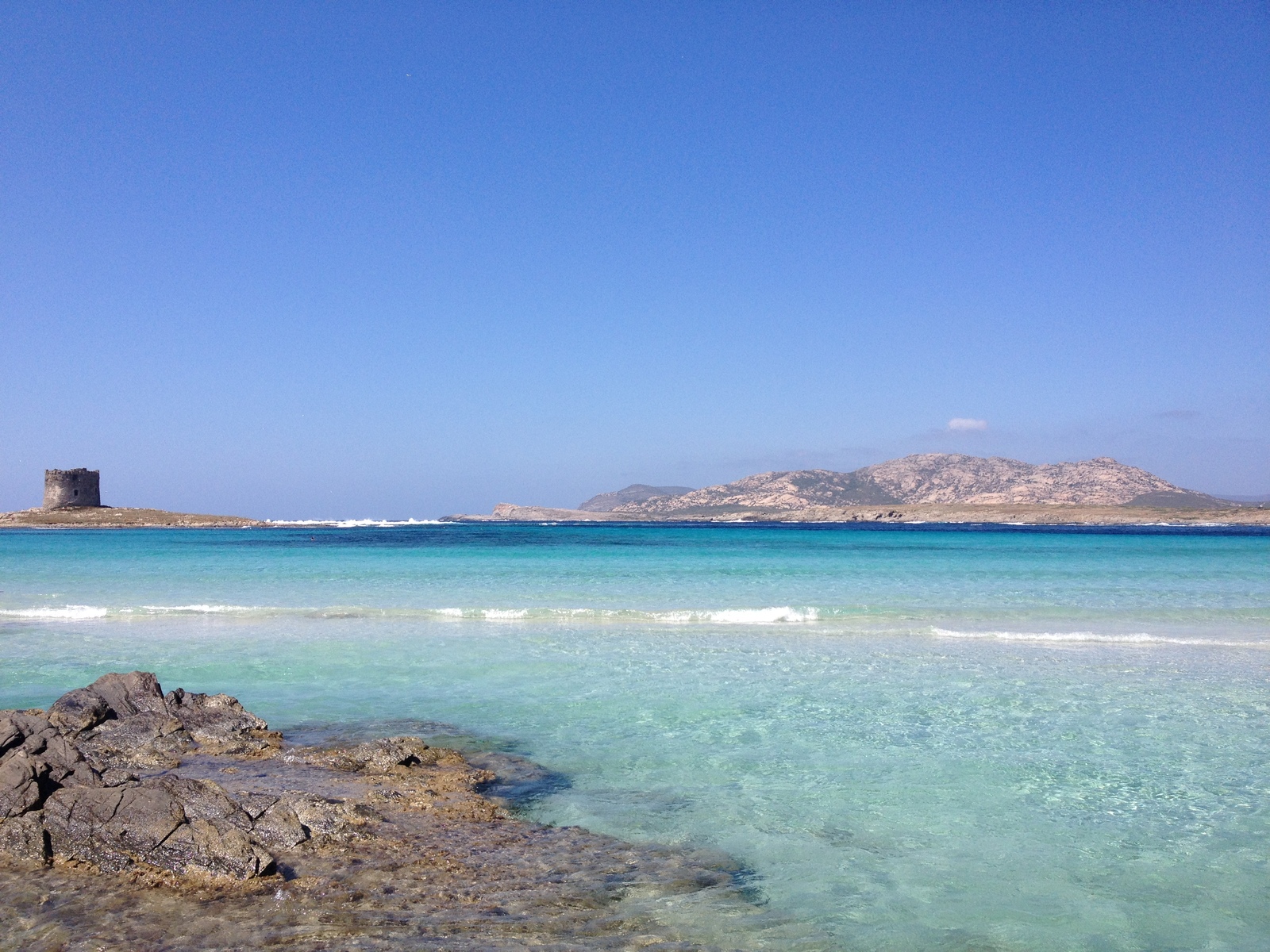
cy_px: 476
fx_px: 1284
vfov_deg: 40.7
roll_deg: +0.3
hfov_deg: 52.6
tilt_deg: +0.2
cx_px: 635
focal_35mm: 35
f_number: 2.4
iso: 50
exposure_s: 1/2208
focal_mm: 4.28
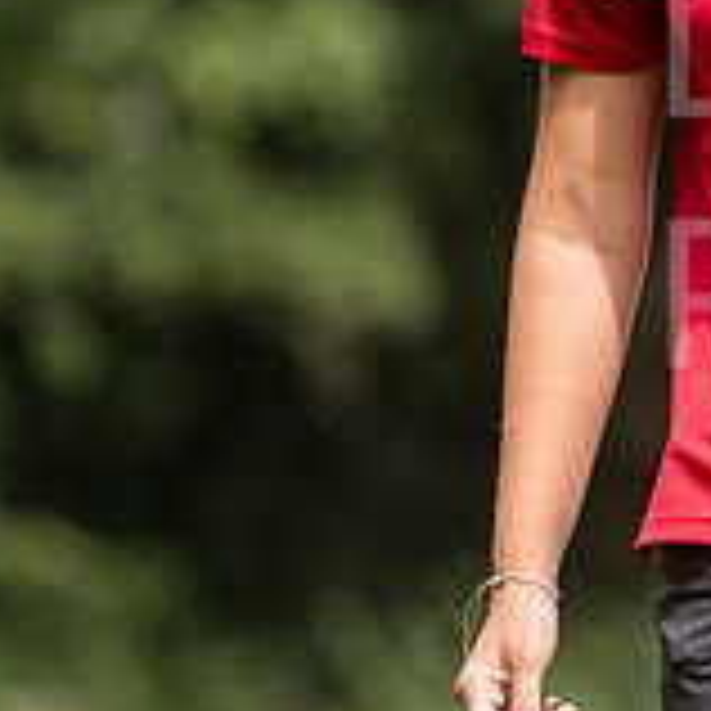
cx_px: 1251
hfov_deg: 1.2
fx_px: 32626
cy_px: 86
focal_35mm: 1404
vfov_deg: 1.2
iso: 200
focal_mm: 300
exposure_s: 1/1250
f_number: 5
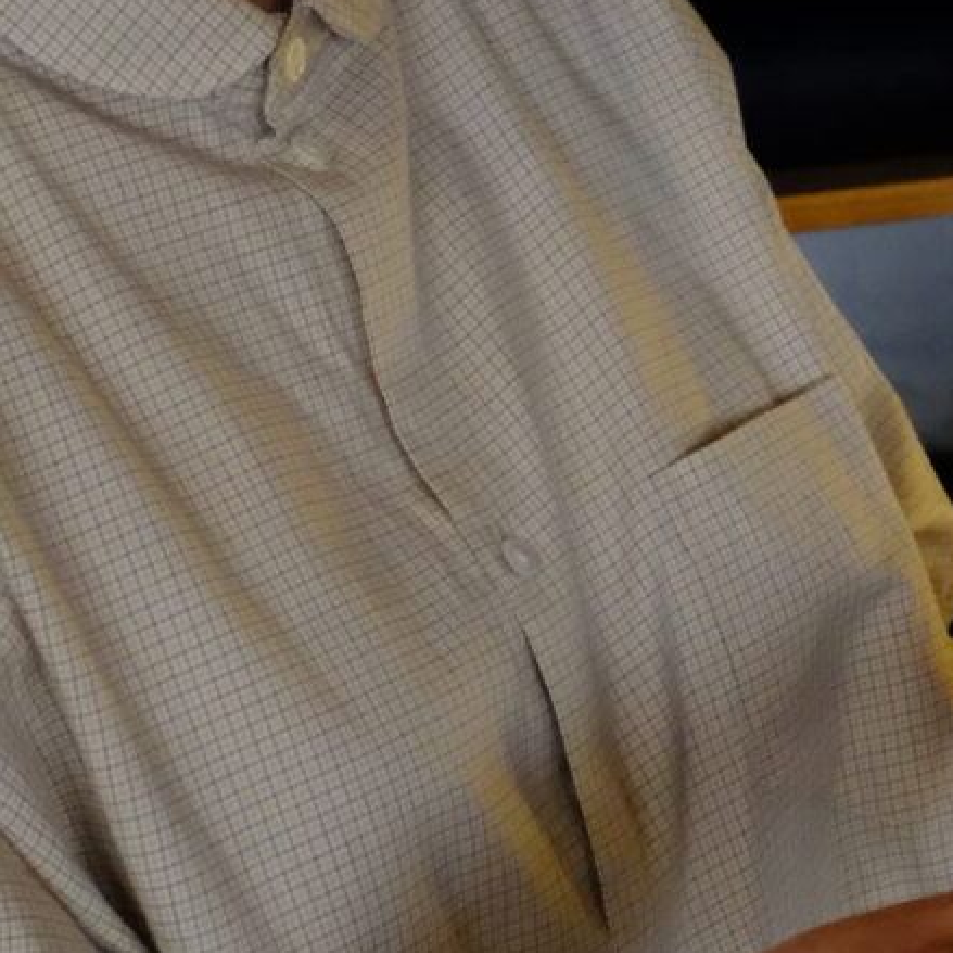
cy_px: 267
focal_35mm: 123
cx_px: 751
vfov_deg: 14.1
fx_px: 3831
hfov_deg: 14.1
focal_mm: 20.5
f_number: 5.6
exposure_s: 1/480
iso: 6400
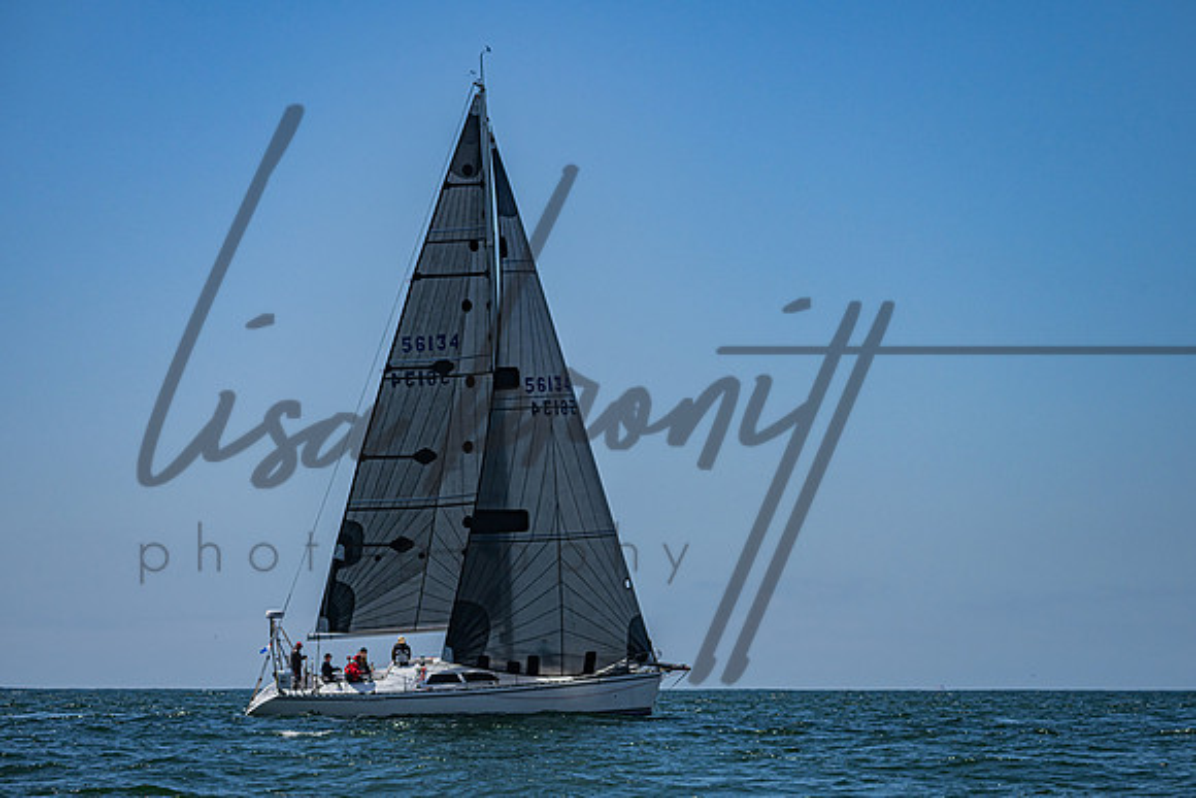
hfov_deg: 16.3
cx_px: 606
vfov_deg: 10.9
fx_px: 4165
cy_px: 392
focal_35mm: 125
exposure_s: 1/5000
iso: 320
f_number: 5.6
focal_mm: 110
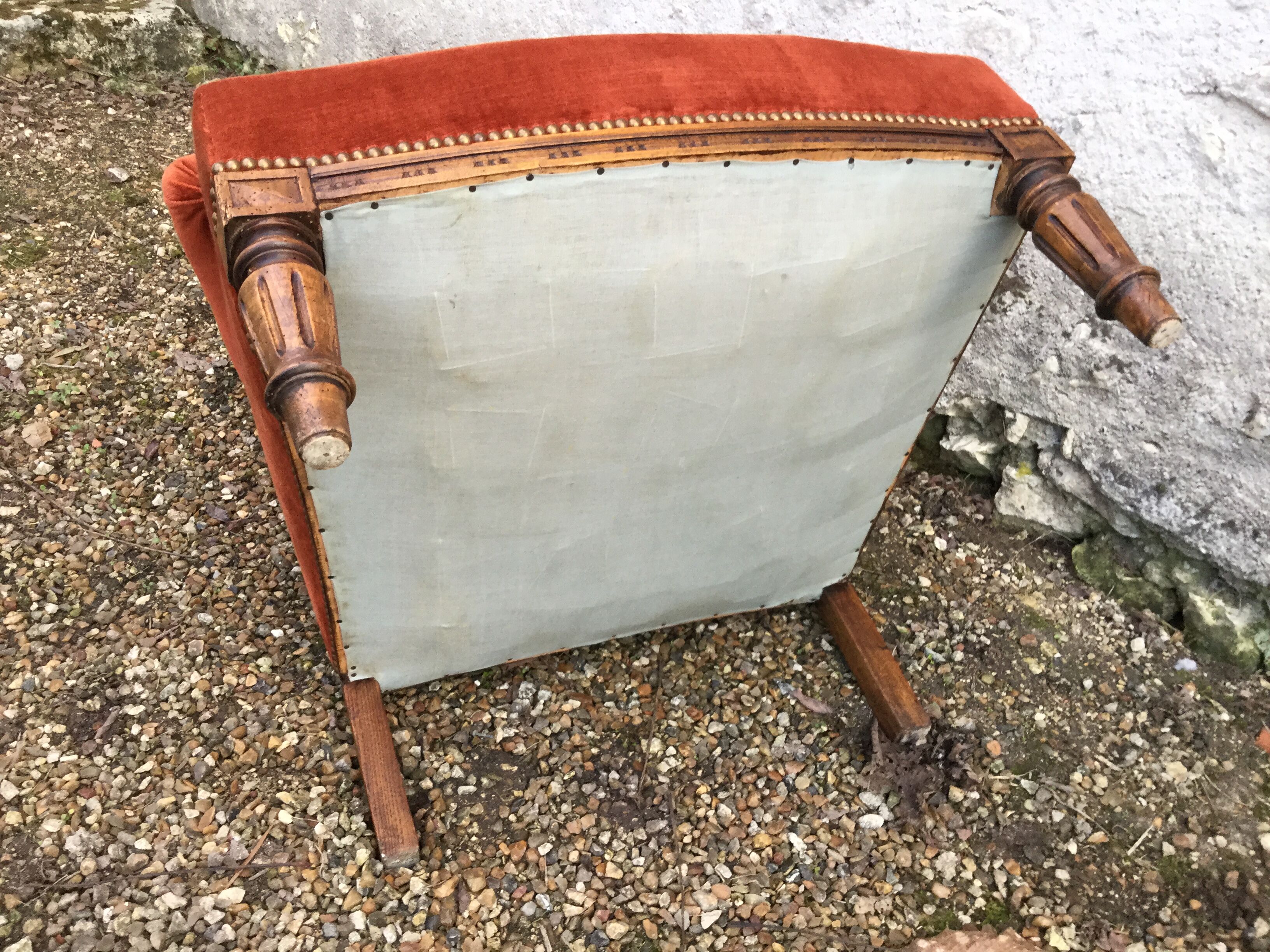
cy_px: 476
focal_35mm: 31
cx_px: 635
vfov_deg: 45.4
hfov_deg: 58.4
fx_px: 1137
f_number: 2.4
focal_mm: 3.3
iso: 40
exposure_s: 1/33
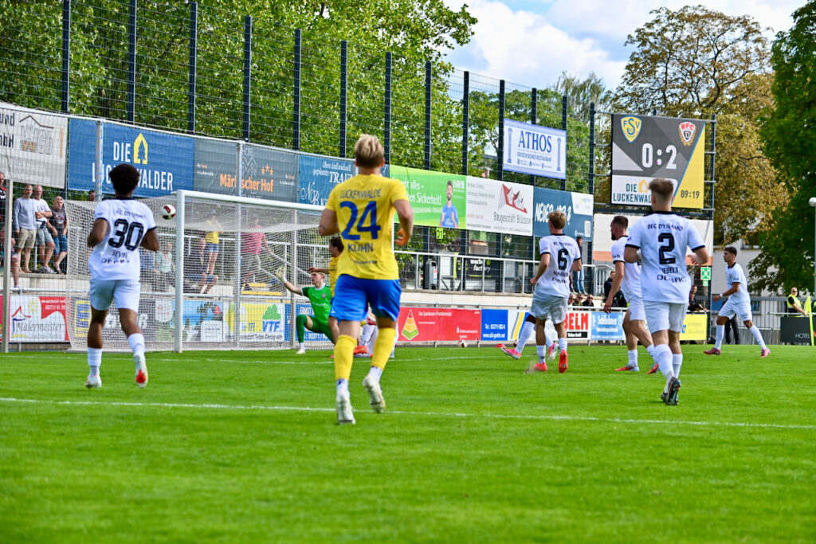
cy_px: 272
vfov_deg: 13.4
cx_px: 408
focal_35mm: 102
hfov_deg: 20.0
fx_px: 2312
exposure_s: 1/2000
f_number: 4.8
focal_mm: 102
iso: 560
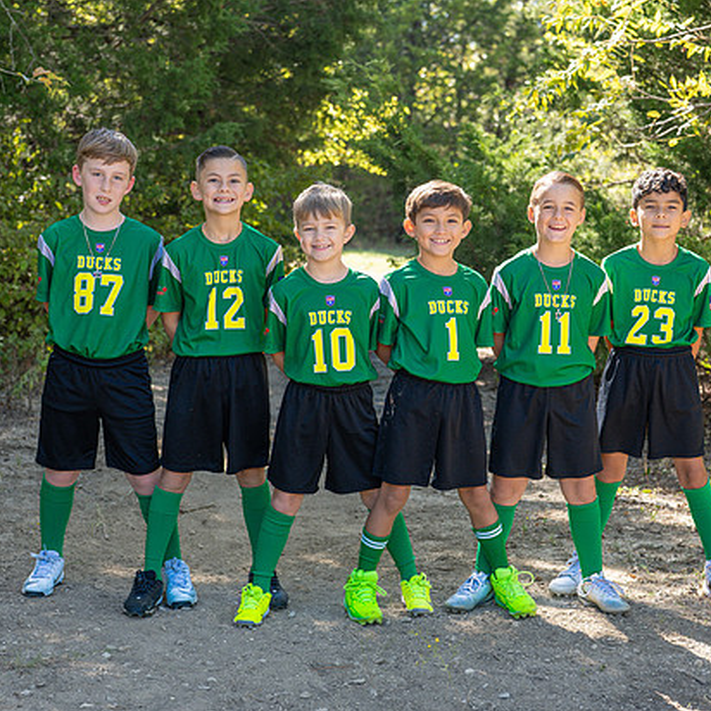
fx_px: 1743
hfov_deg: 23.0
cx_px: 394
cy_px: 379
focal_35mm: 75
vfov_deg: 23.1
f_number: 3.2
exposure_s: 1/320
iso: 125
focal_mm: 50
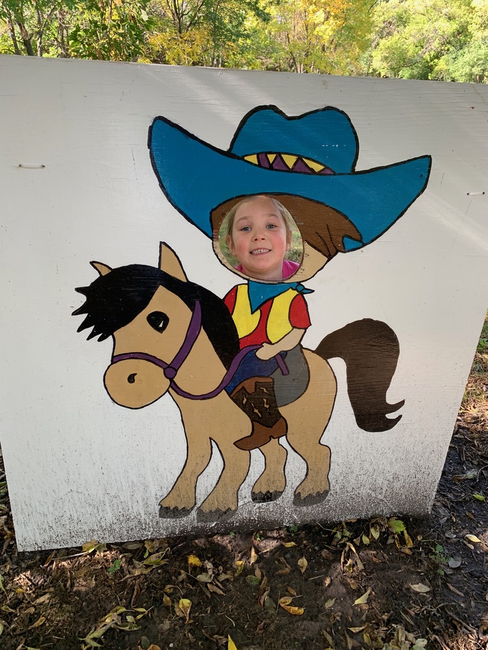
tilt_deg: -23.0
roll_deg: +1.7
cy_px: 325
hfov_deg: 53.1
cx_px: 244
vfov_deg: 67.3
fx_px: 489
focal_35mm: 26
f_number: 1.8
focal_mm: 4.25
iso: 50
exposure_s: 1/121
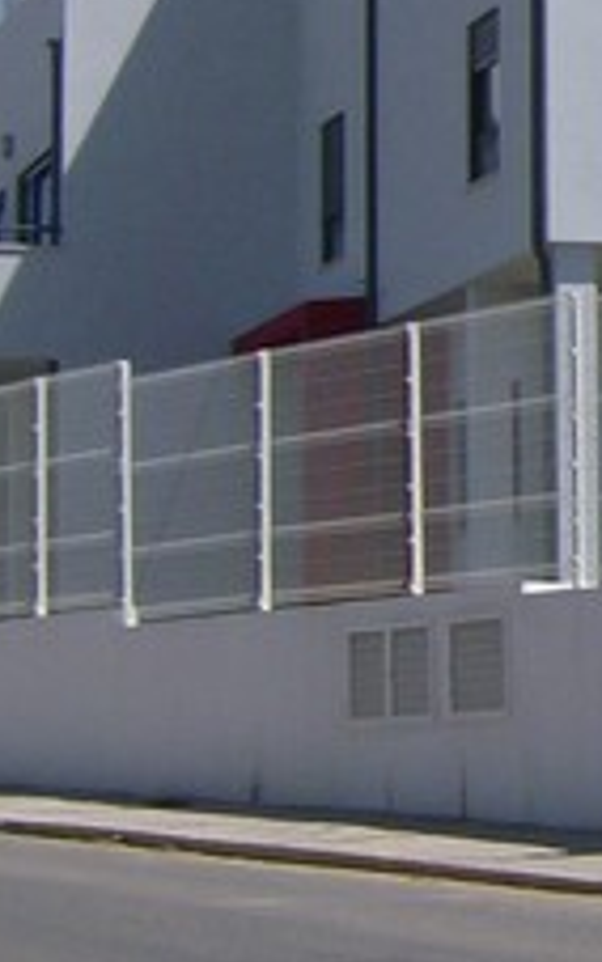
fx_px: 4748
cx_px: 1272
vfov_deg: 11.5
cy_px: 106
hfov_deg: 7.0
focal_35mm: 181
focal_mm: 6.4
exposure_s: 1/1202
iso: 100
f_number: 4.8
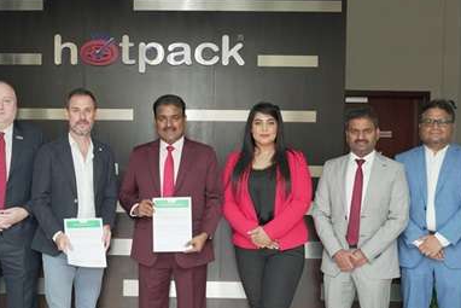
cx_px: 163
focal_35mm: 55
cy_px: 191
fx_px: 705
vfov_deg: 24.6
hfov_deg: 36.0
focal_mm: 35
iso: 1600
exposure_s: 1/200
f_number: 6.3
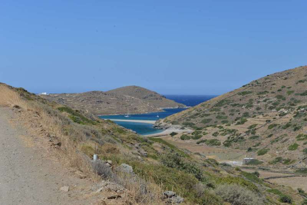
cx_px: 154
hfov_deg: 28.8
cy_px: 102
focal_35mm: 70
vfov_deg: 19.5
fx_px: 597
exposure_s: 1/320
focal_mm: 70
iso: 500
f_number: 13
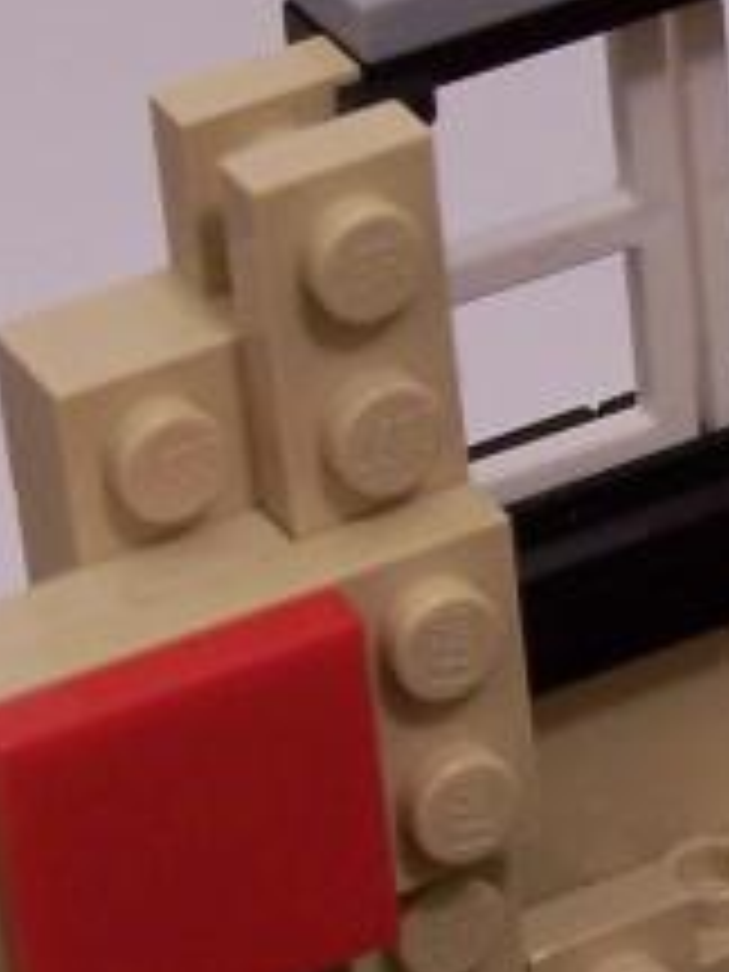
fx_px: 7441
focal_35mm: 265
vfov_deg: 7.5
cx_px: 1044
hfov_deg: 5.6
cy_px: 706
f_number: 3.1
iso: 80
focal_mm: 9.3
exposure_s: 1/4
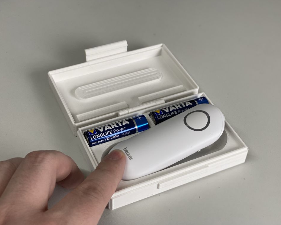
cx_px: 149
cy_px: 112
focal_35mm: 55
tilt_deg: -45.4
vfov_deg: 27.6
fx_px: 457
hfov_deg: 34.1
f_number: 2
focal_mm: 6
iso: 100
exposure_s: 1/100
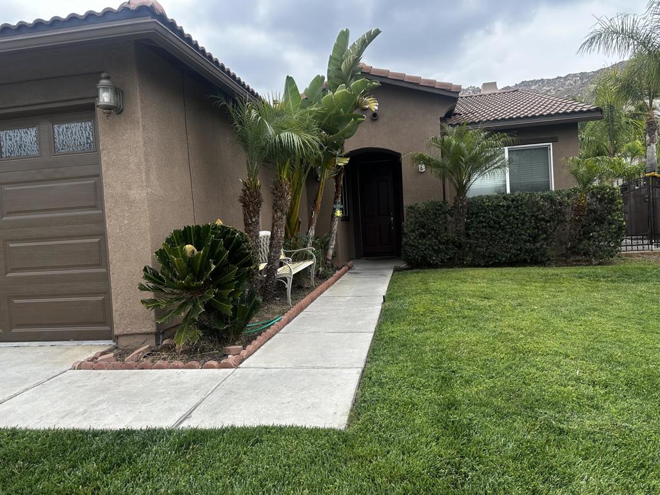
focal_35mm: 24
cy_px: 248
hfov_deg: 71.6
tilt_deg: -0.8
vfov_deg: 56.8
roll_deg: +4.0
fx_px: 458
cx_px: 330
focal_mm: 6.86
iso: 80
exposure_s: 1/1812
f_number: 1.78
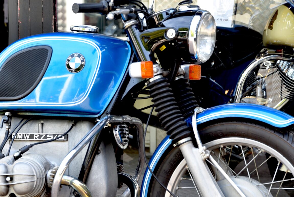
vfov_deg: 9.3
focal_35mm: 147
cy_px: 119
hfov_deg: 13.9
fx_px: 1201
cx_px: 41
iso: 100
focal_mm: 66
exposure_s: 1/60
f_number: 3.5
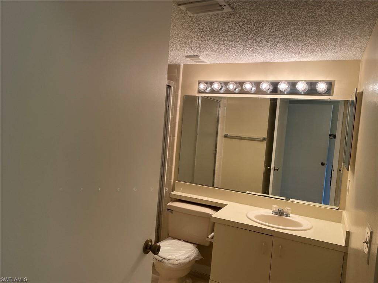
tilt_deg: -2.0
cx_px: 189
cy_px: 142
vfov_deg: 53.1
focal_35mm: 26
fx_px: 284
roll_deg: -4.3
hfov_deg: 67.3
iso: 100
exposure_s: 1/120
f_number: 1.6
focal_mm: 4.2
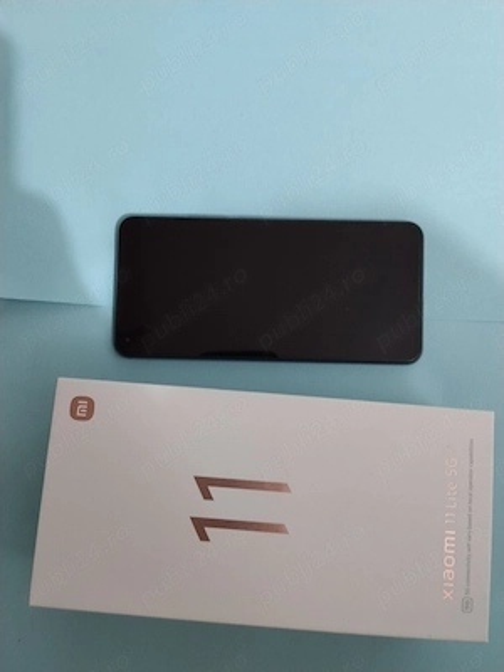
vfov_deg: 61.7
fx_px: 563
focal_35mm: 29
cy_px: 336
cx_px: 252
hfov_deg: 48.2
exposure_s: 1/25
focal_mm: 4.22
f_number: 1.8
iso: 800
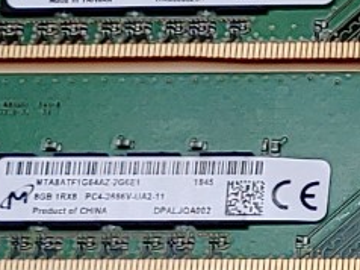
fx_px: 2452
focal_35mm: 236
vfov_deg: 6.2
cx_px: 898
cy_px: 364
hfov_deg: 7.7
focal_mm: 4.36
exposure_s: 1/172
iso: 50
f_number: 1.8
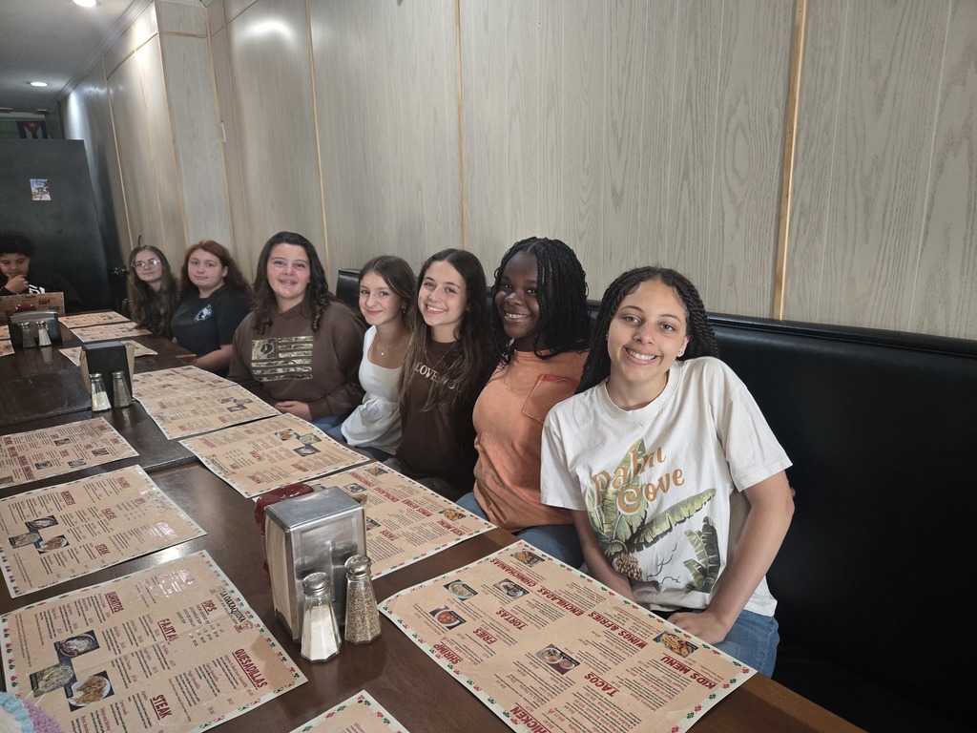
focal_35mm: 23
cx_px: 488
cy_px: 366
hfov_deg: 73.9
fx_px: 649
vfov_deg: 58.9
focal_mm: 5.4
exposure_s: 1/120
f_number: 1.8
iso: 400
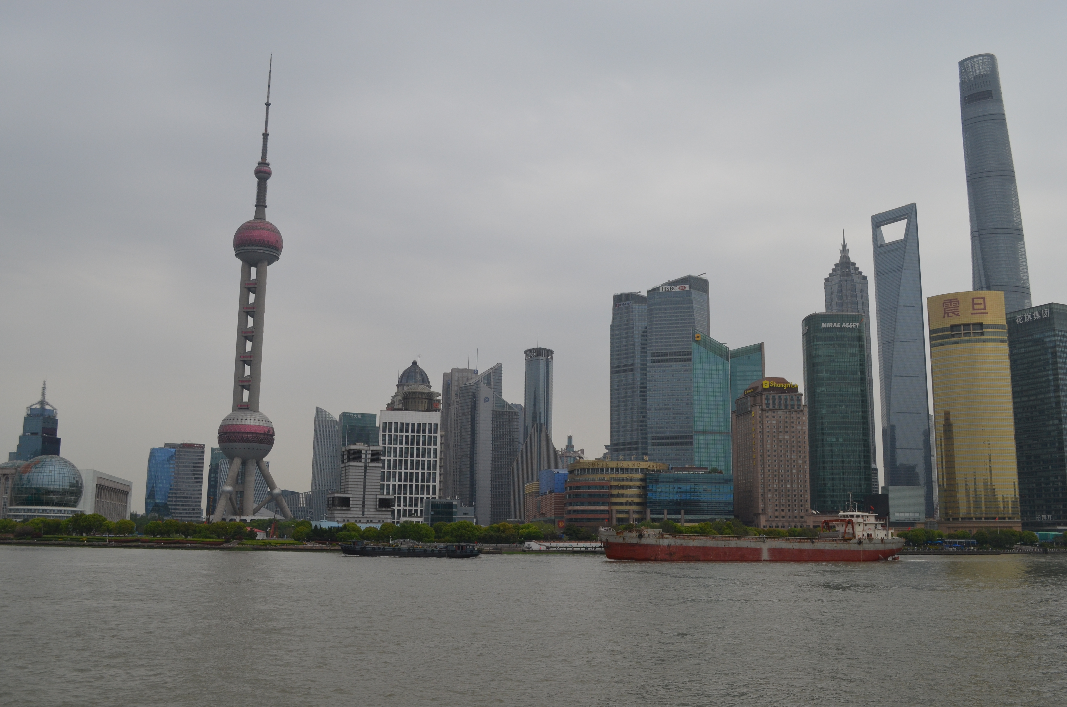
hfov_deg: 57.3
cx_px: 534
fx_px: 976
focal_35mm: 33
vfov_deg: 39.8
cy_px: 354
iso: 400
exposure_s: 1/1600
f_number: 6.3
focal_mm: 22
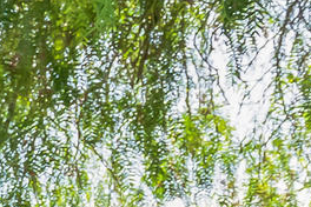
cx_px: -785
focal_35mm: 186
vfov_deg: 6.9
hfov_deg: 8.3
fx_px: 1607
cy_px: 538
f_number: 6.7
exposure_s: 1/180
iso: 200
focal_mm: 24
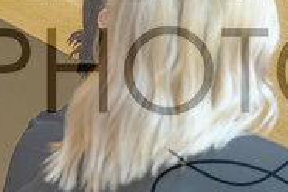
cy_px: -5
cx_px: 413
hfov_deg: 6.1
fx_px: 2656
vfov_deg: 4.1
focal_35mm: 332
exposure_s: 1/200
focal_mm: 105
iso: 5000
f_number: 4
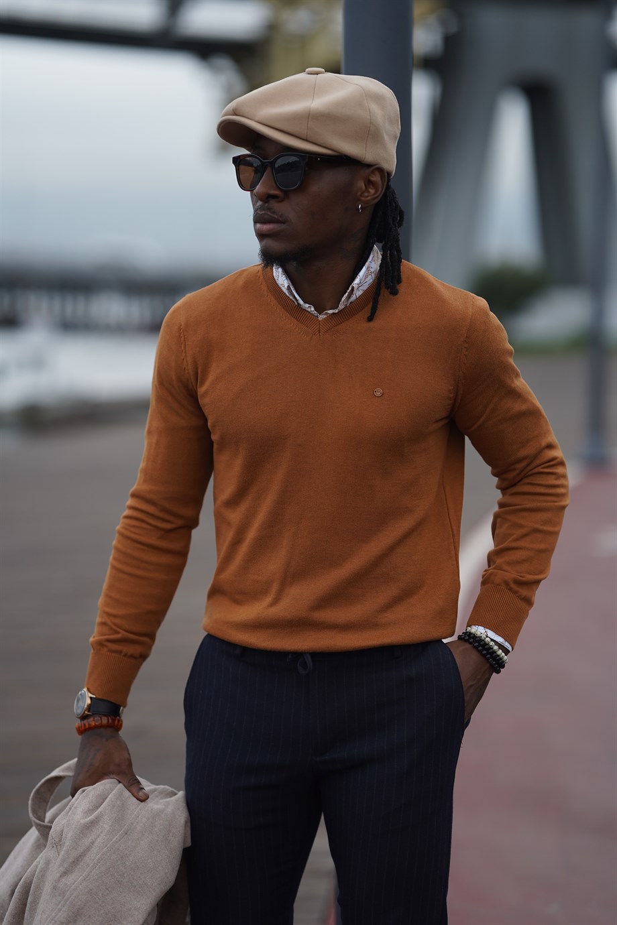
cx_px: 308
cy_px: 462
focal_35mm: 85
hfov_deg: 16.1
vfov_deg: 23.9
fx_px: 2185
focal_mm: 85
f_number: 1.8
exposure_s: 1/1000
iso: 160
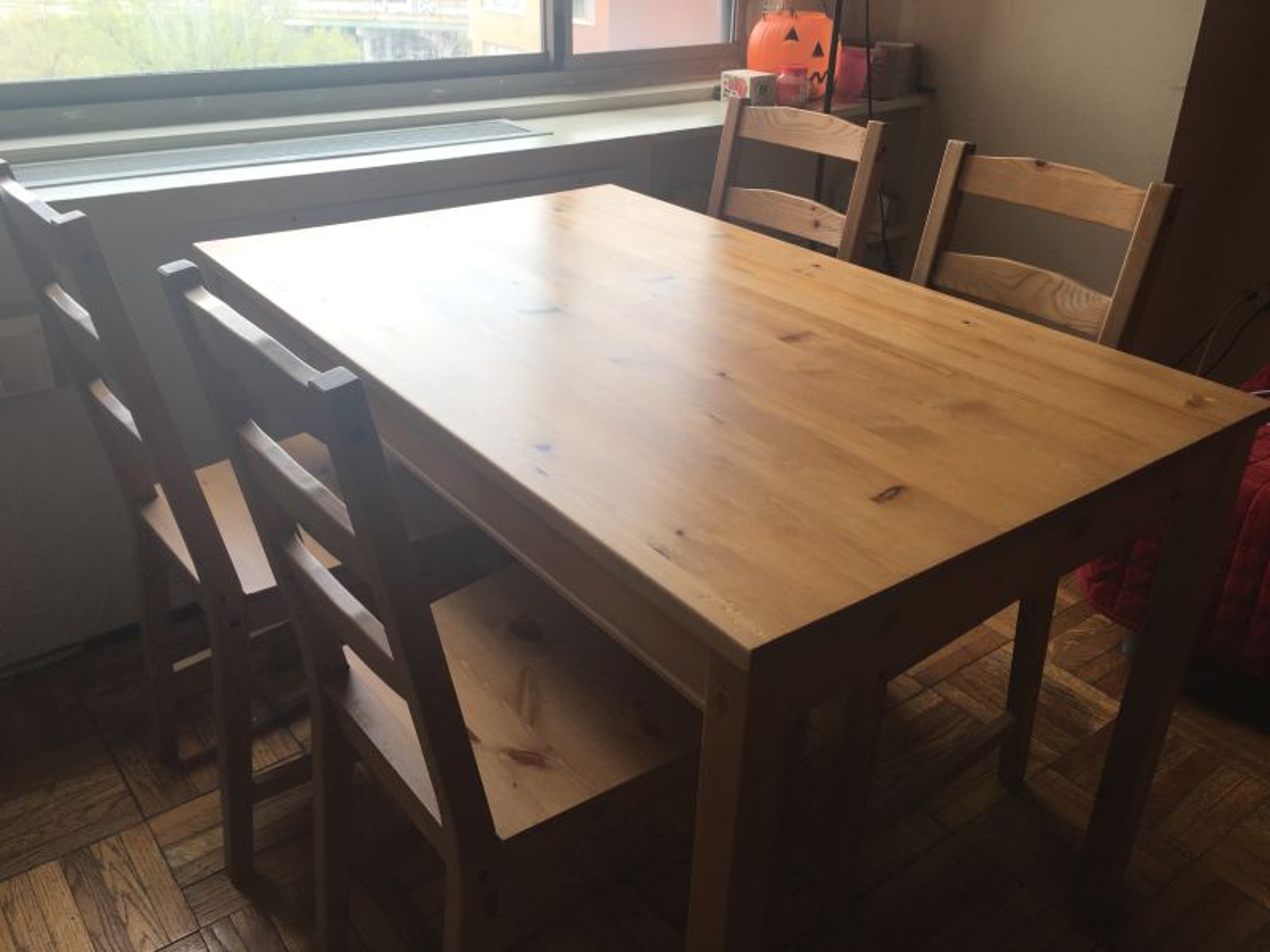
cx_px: 635
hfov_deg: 61.7
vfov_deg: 48.2
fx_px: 1064
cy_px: 476
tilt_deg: -26.7
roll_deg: -2.1
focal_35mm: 29
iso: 25
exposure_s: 1/120
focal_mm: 4.15
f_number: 2.2
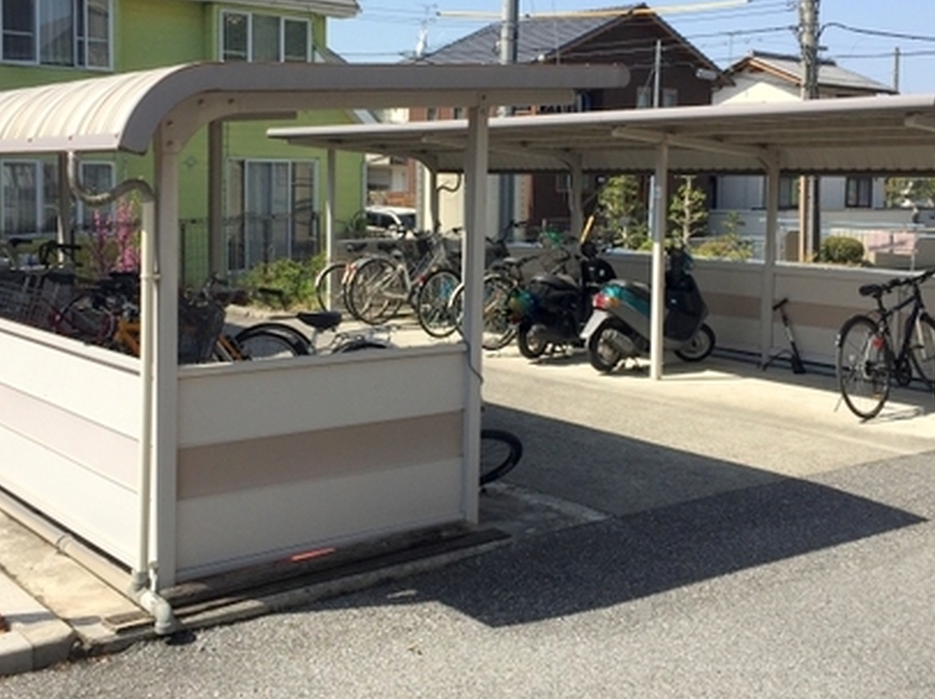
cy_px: 286
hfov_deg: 43.9
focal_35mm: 43
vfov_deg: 33.5
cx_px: 439
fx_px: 1160
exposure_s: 1/1883
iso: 32
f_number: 2.2
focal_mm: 4.15
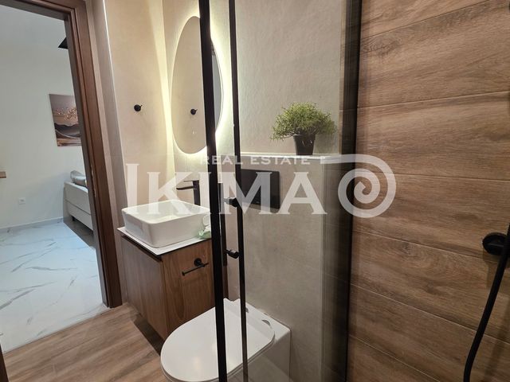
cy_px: 191
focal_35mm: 13
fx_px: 192
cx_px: 255
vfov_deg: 89.9
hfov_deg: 106.2
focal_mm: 2.2
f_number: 1.9
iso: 320
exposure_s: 1/100
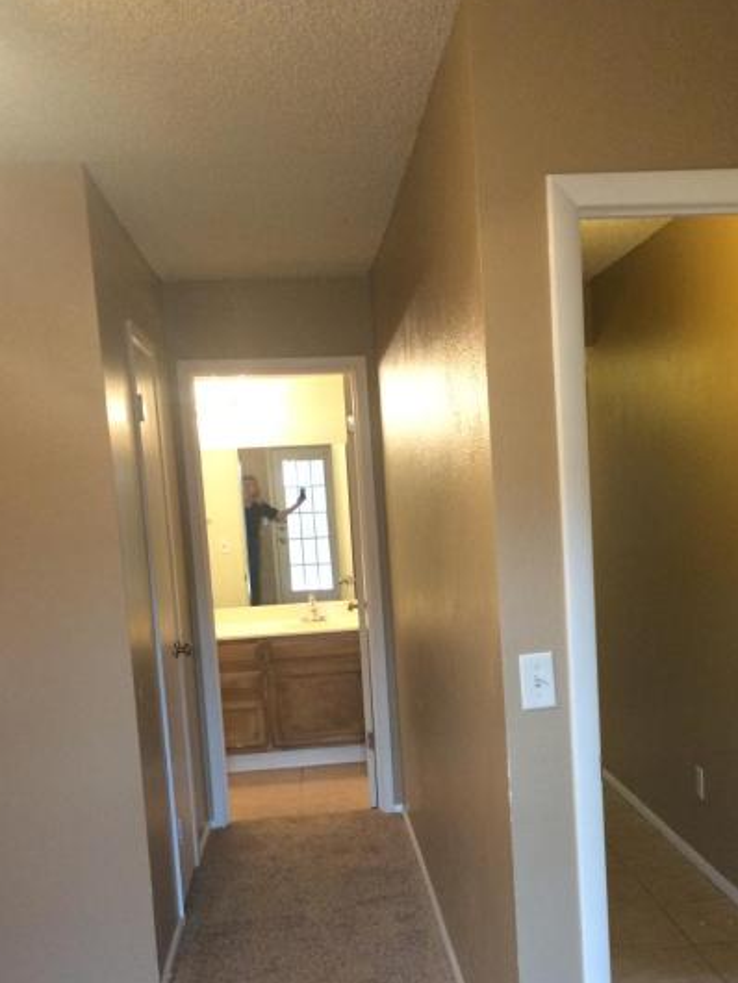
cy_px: 658
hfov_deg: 34.1
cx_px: 475
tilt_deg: -9.1
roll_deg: +4.7
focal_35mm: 42
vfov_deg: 44.1
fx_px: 1193
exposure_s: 1/30
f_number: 2.2
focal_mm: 4.15
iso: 200
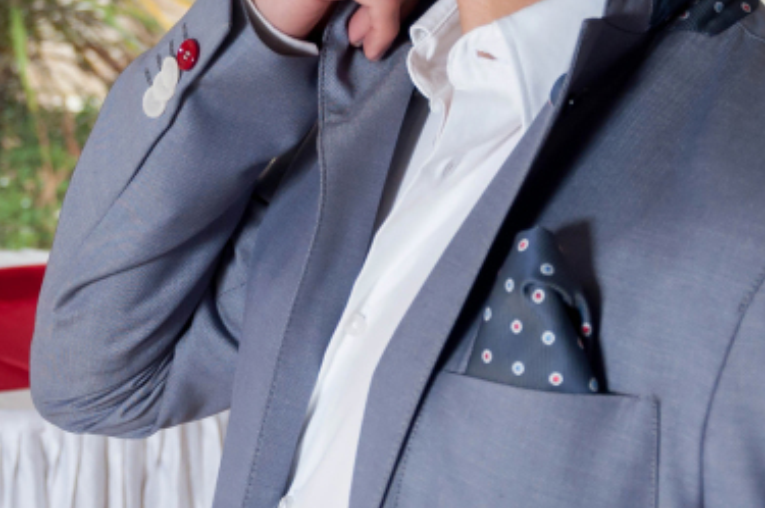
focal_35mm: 123
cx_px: 184
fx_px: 2610
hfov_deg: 16.6
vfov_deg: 11.0
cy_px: -61
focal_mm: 30
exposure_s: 1/125
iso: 200
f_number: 5
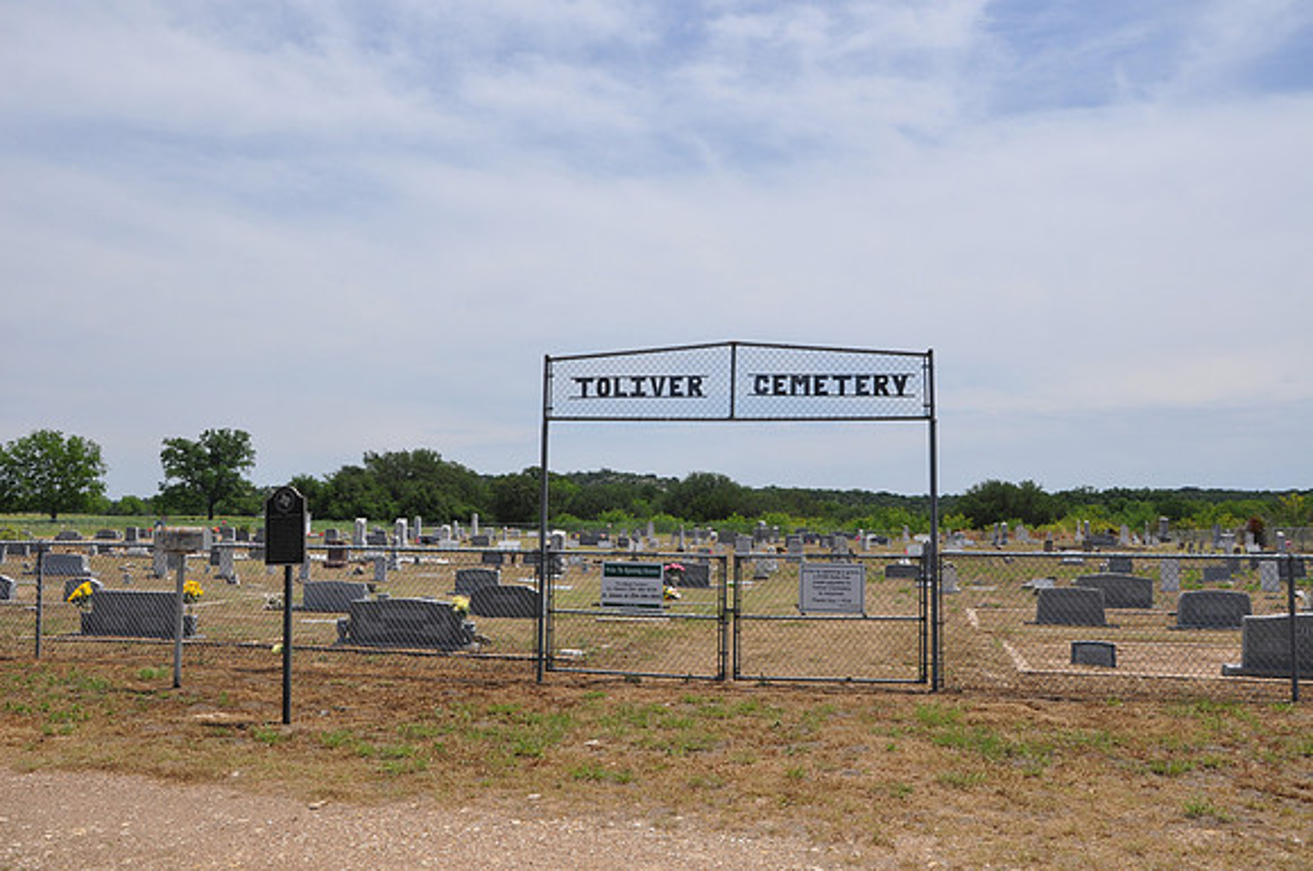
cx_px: 656
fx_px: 1147
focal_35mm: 32
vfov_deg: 41.6
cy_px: 436
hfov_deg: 59.6
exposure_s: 1/320
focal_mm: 21
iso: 200
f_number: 9
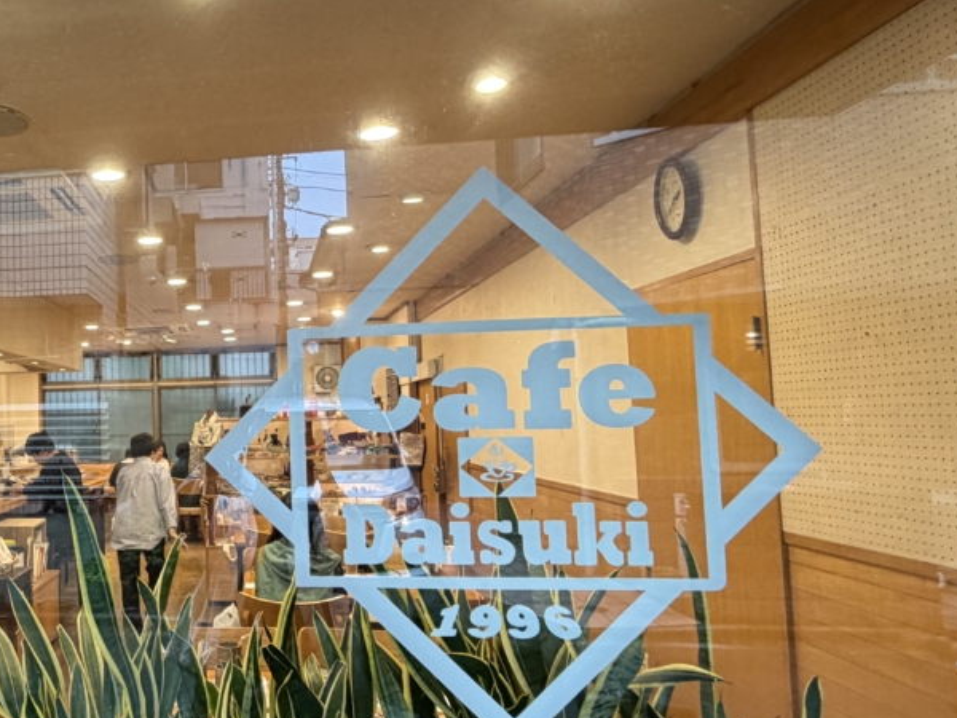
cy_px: 372
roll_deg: +2.2
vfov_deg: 46.8
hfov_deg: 54.2
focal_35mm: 30
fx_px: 829
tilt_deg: +4.3
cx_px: 141
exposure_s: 1/50
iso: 250
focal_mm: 2.22
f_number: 2.2
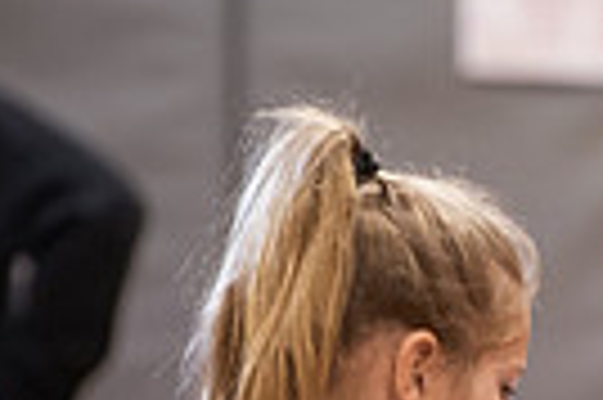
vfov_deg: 1.6
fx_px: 14521
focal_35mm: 868
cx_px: 1040
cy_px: 492
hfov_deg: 2.4
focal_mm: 200
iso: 1600
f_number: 3.2
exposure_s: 1/200
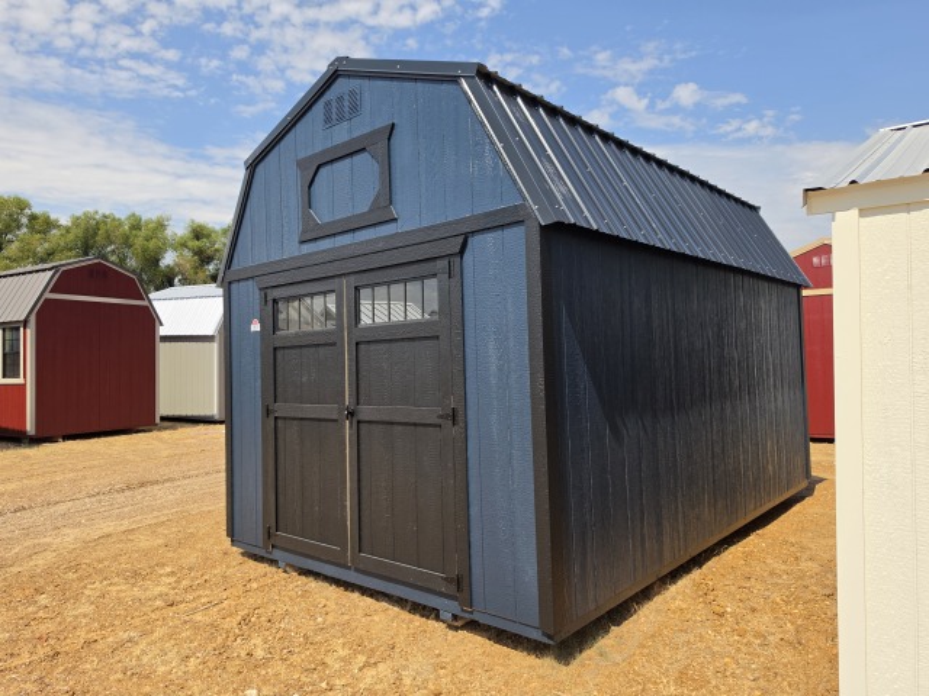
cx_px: 464
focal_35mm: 23
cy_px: 348
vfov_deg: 58.9
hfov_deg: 73.9
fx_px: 617
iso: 64
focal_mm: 6.5
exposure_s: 1/7329
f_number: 1.4
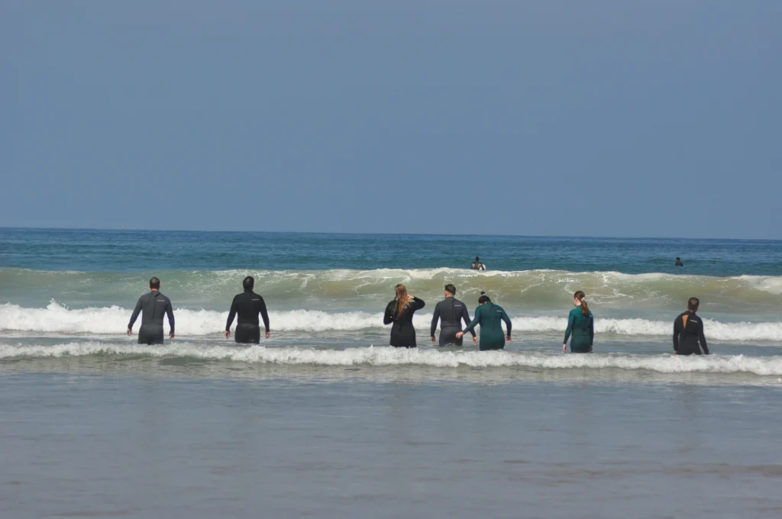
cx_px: 391
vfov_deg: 6.8
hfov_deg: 10.2
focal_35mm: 202
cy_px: 260
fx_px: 4393
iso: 200
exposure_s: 1/2000
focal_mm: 135
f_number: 5.6
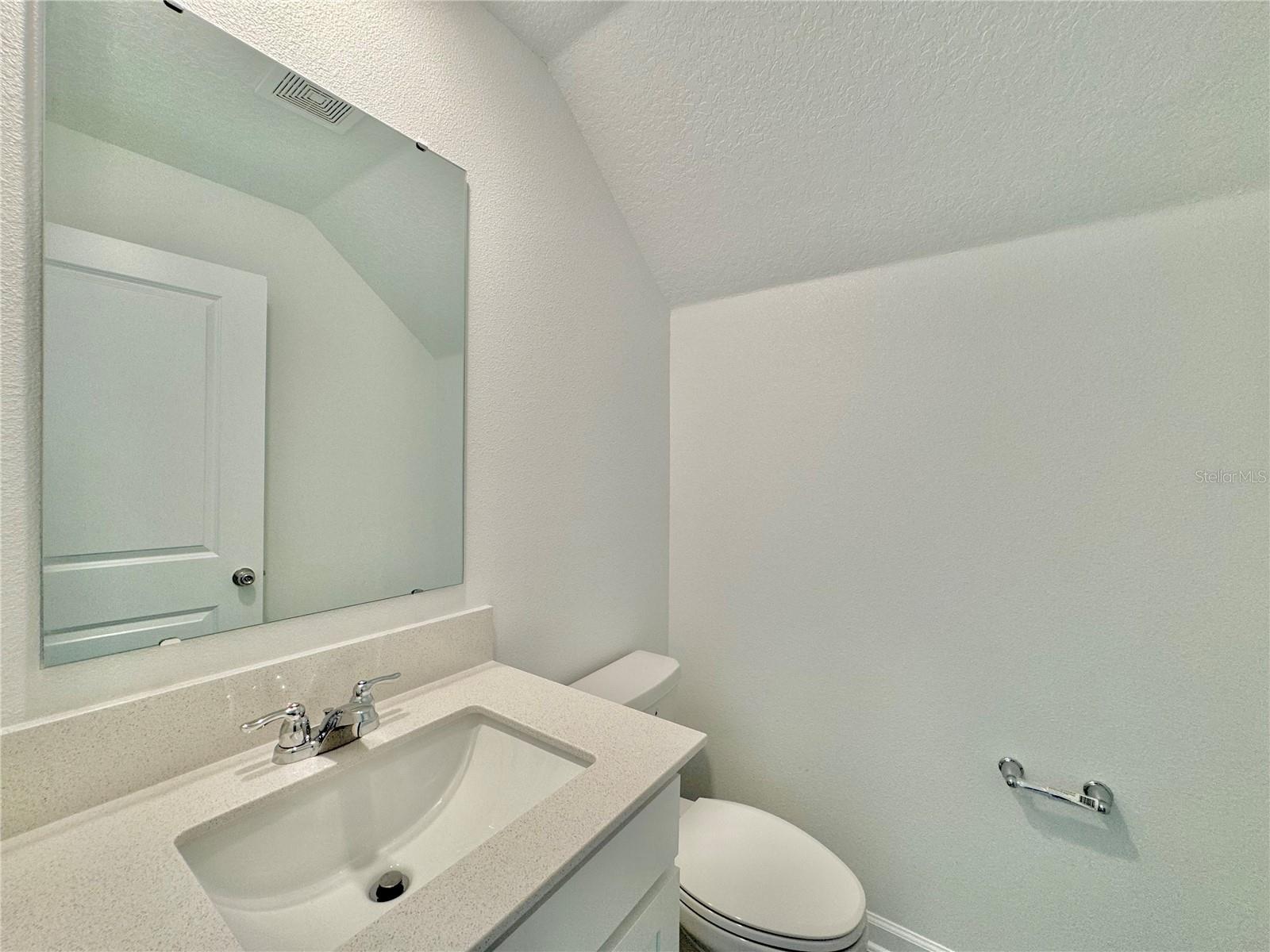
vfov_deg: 85.7
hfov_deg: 102.1
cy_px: 476
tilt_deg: -1.7
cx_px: 635
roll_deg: -0.6
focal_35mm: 14
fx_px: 514
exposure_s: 1/120
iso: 125
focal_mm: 2.22
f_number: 2.2
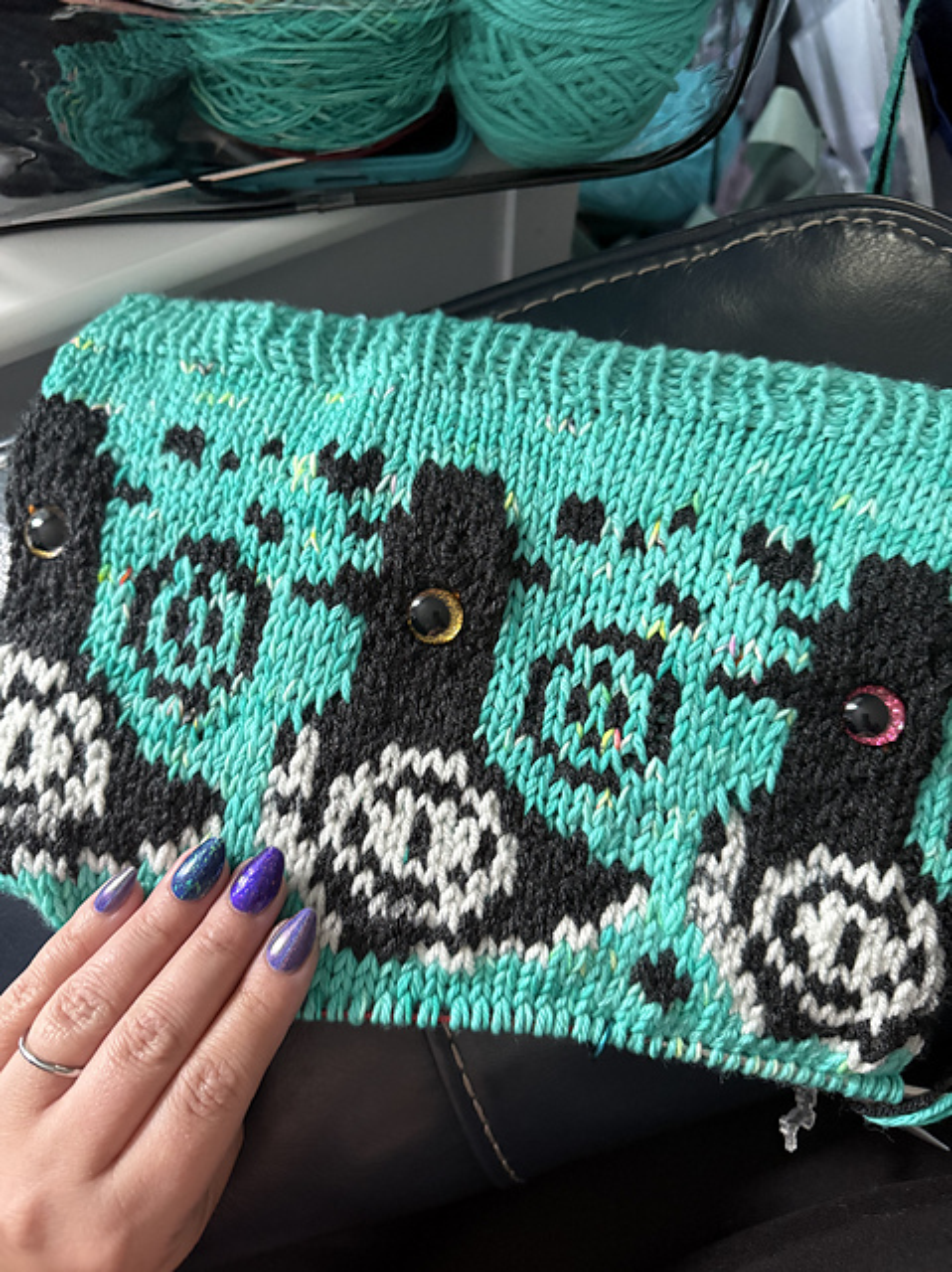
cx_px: 476
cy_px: 636
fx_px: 881
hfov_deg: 56.8
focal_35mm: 24
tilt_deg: -76.9
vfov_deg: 71.6
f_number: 1.78
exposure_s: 1/60
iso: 500
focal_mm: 6.76
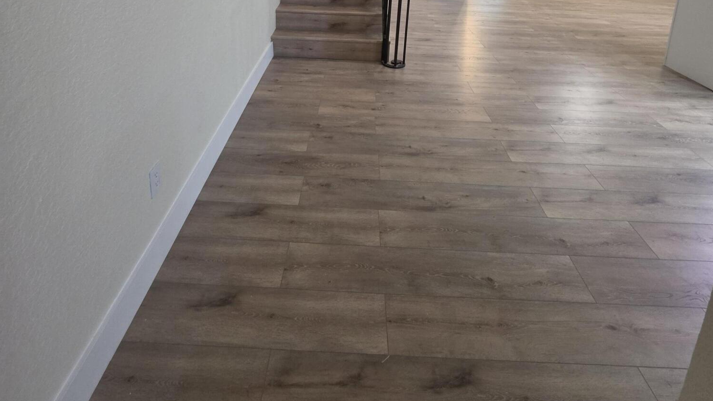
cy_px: -9
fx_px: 359
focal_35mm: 19
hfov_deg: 89.6
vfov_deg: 47.3
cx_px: 357
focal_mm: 2.2
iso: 250
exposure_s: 1/60
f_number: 1.9
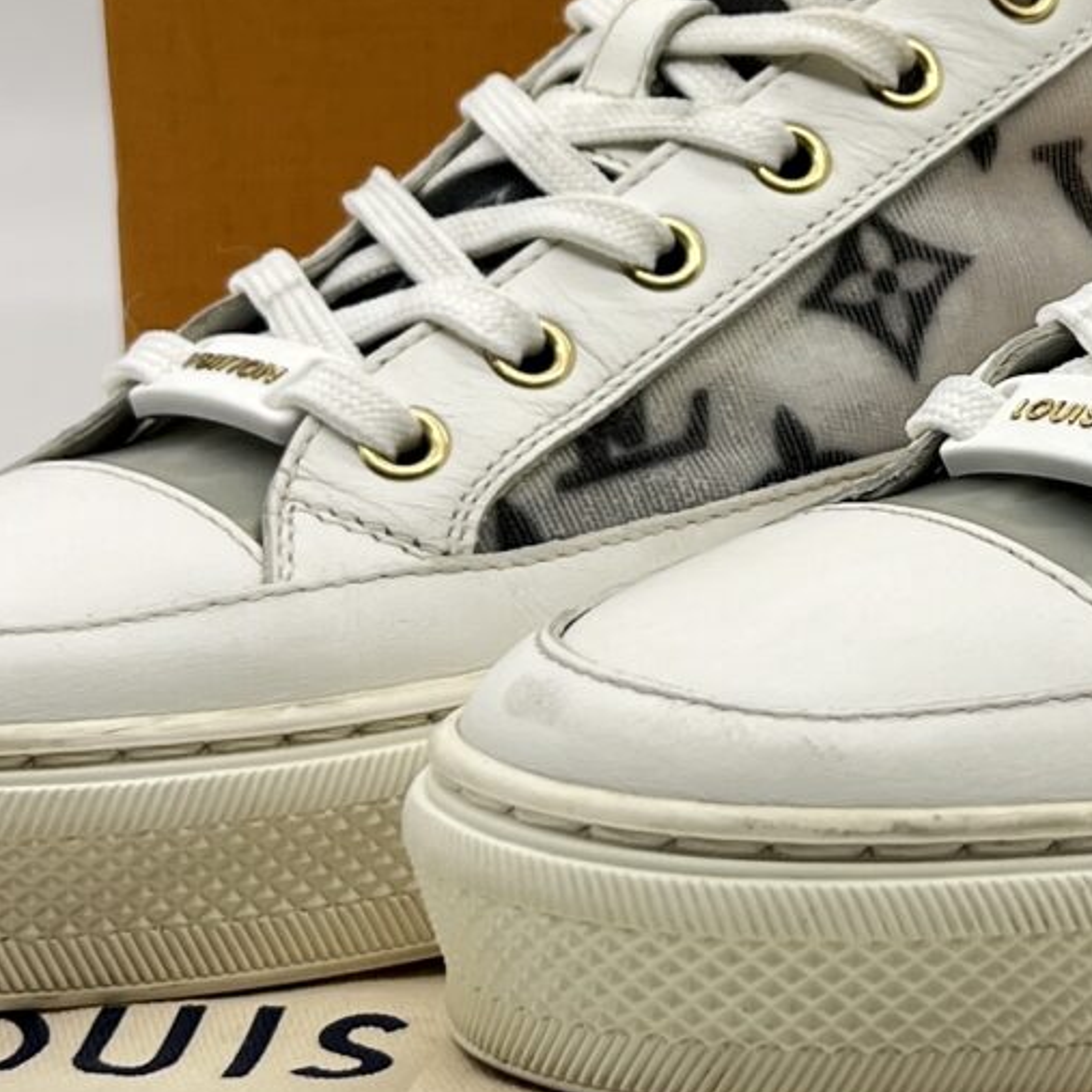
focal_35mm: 116
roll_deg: +0.6
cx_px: 1118
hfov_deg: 14.8
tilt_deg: -9.3
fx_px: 4140
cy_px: 261
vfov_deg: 15.0
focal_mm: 5.7
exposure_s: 1/155
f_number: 1.5
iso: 40
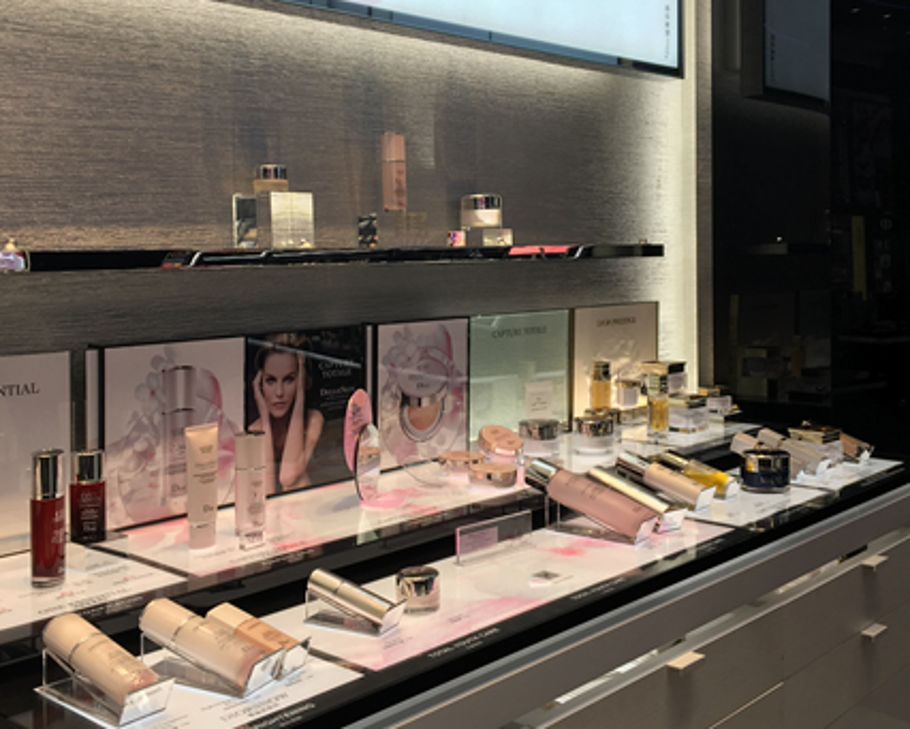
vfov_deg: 35.6
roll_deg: +1.5
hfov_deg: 43.7
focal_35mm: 42
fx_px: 1131
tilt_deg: -1.7
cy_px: 301
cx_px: 393
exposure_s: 1/109
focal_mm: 4.15
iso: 25
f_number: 2.2
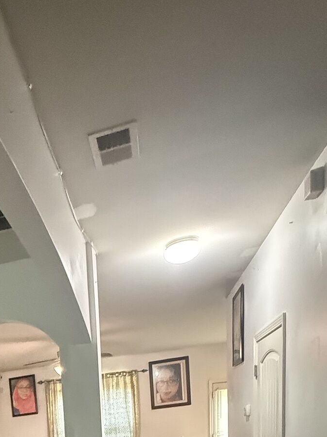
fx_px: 453
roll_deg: +4.7
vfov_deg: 39.9
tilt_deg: -8.1
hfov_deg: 35.3
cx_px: -12
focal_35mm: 36
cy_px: 498
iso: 1250
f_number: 2.2
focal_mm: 2.22
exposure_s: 1/60
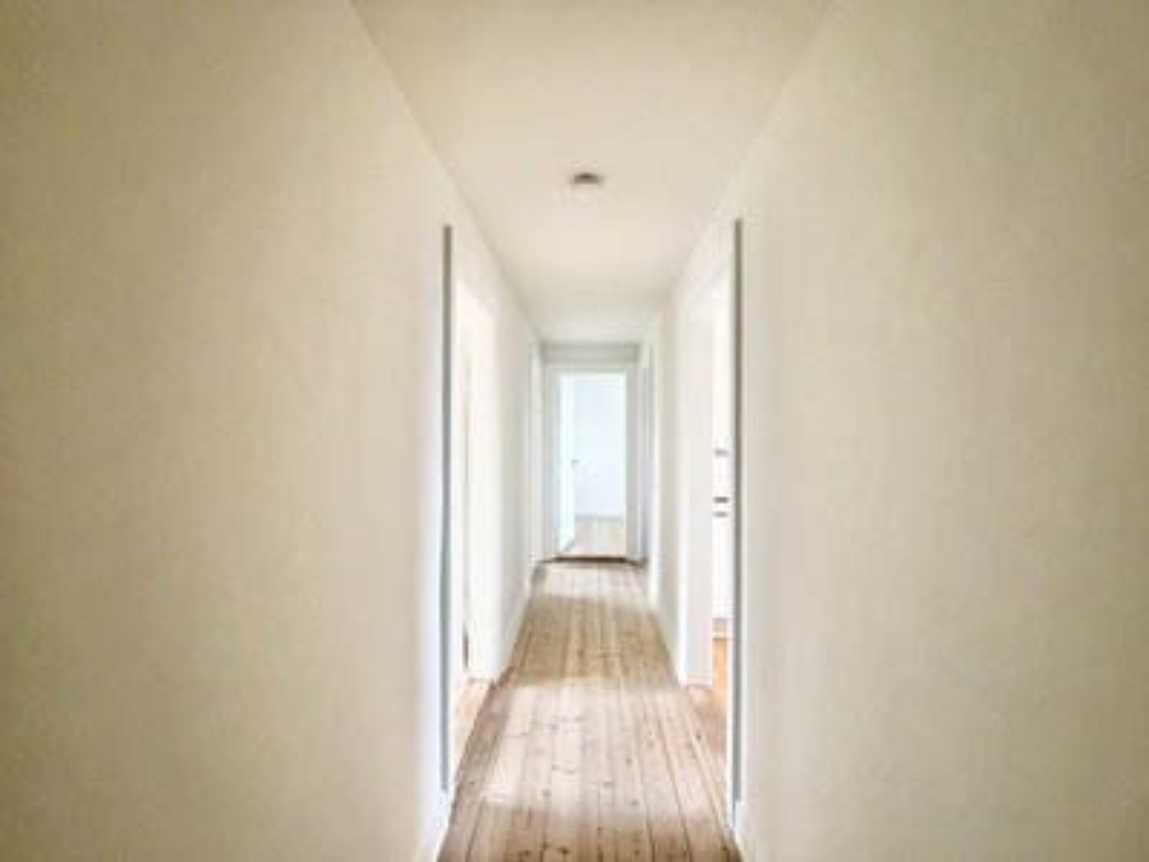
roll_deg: +0.7
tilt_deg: +0.0
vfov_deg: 85.7
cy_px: 431
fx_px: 465
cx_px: 574
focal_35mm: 14
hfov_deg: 102.1
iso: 320
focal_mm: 2.22
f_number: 2.2
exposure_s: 1/92
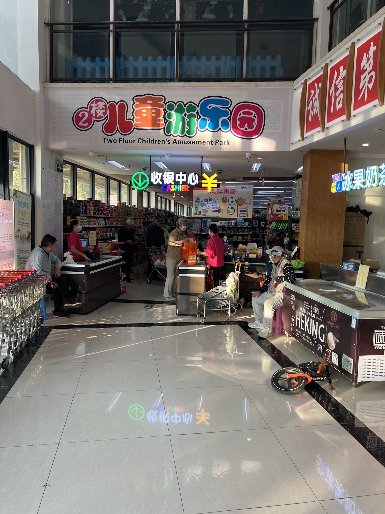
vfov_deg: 67.3
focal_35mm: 26
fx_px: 386
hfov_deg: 53.1
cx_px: 192
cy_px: 257
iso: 40
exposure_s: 1/121
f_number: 1.5
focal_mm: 5.7
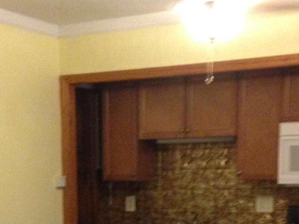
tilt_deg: -6.3
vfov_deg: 16.8
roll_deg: +1.4
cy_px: 250
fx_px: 734
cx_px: 96
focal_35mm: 85
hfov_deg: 22.9
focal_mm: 4.12
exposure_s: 1/15
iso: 400
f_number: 2.4
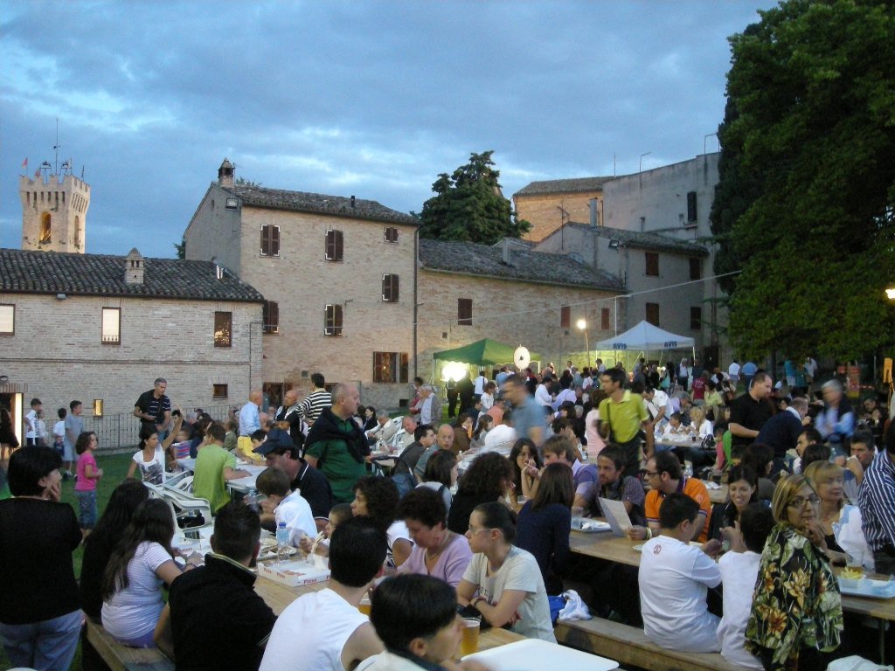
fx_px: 905
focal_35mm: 35
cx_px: 448
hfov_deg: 52.6
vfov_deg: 40.7
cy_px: 336
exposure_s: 1/15.2
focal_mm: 5.7
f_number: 2.8
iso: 400
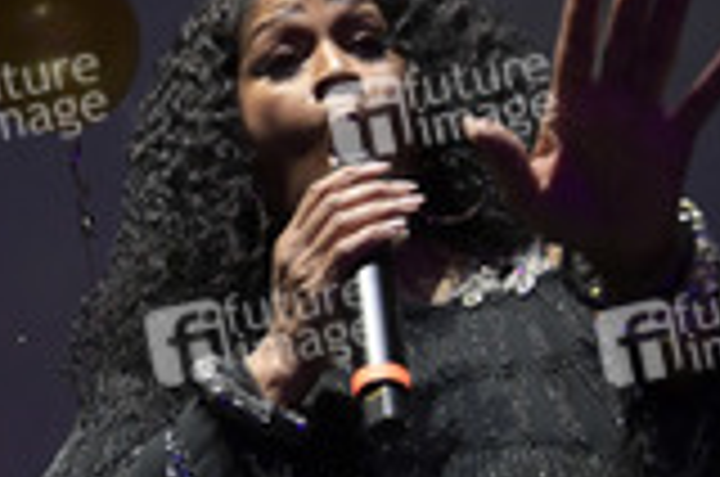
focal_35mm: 82
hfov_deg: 22.9
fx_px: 1637
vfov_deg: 16.3
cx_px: -128
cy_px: 446
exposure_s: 1/400
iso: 8000
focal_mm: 29
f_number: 5
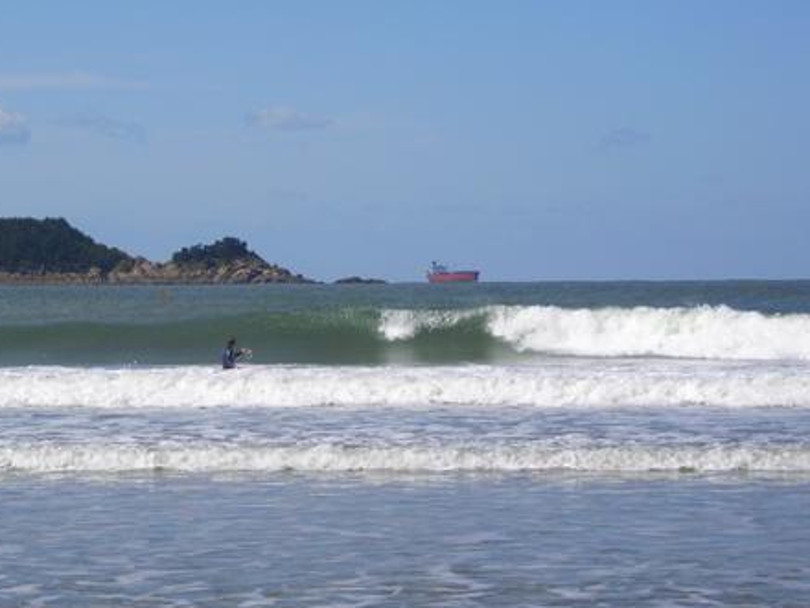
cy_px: 315
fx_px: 3182
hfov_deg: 14.5
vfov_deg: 10.9
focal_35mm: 136
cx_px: 330
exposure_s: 1/640
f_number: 7.5
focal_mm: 23.4
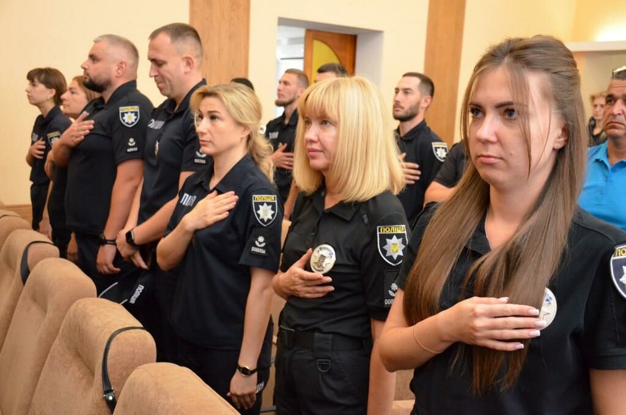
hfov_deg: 53.2
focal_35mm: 36
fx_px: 625
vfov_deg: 36.7
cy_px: 208
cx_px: 313
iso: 3200
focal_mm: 24
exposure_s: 1/60
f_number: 4
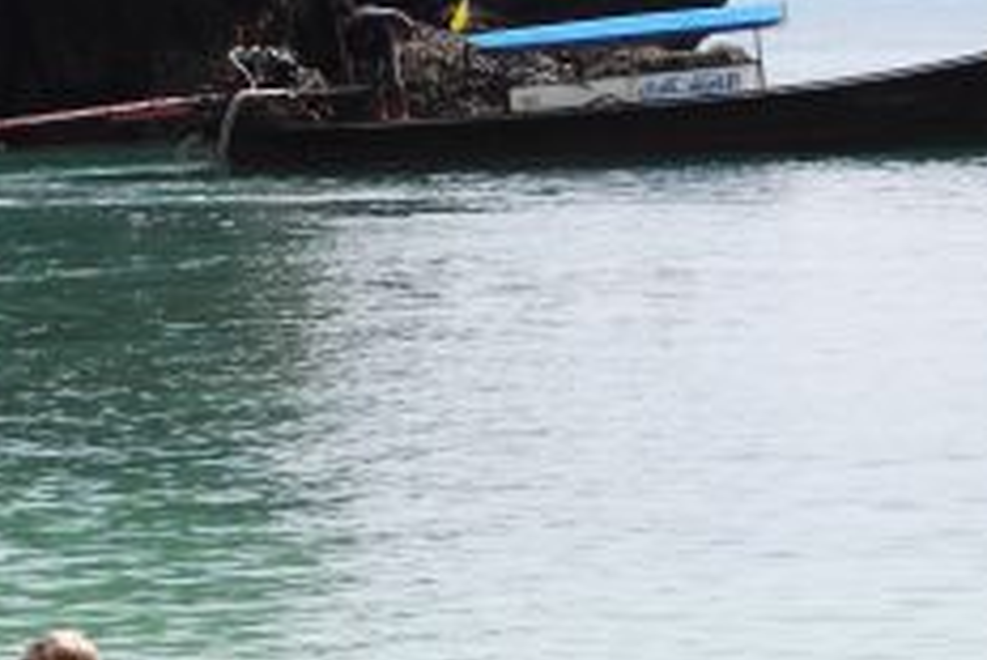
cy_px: 485
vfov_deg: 6.0
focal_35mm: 227
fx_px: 6238
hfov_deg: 9.0
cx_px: -38
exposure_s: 1/250
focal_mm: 55
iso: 100
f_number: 8
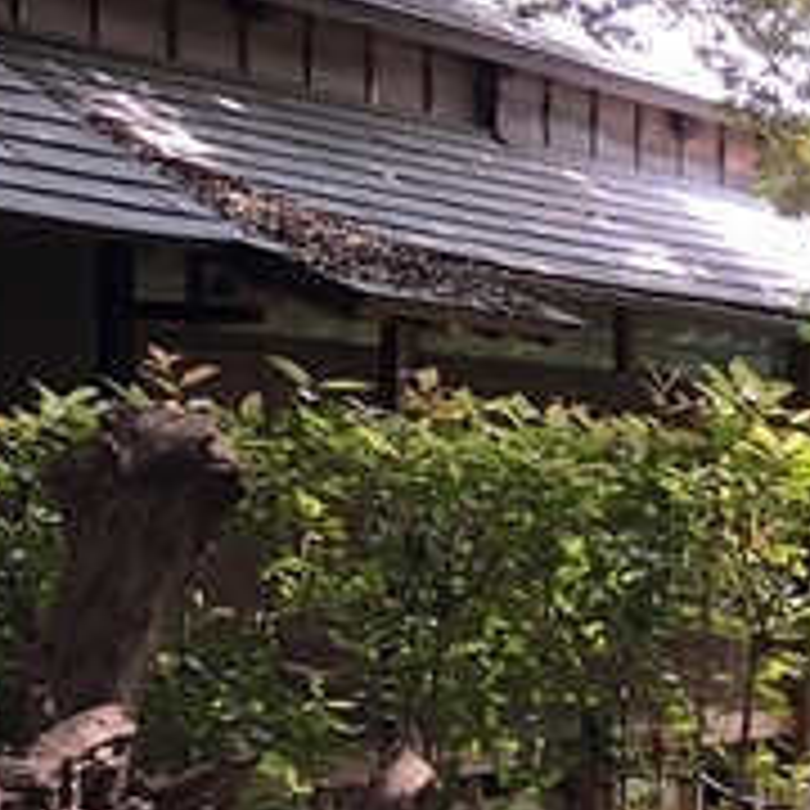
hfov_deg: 13.1
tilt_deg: -0.9
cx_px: 1768
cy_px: 590
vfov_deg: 15.8
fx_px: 2912
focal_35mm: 110
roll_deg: -0.7
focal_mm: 3.99
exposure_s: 1/60
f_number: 1.8
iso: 100
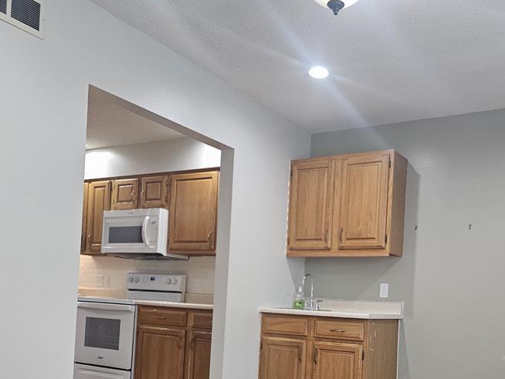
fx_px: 525
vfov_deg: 38.4
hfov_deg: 50.7
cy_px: 295
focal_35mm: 36
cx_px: 321
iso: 250
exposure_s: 1/120
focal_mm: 6.3
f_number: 1.7
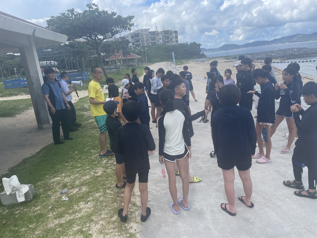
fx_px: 238
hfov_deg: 67.3
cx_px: 158
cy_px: 119
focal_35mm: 26
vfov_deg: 53.1
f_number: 1.6
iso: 32
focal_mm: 4.2
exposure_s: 1/2257
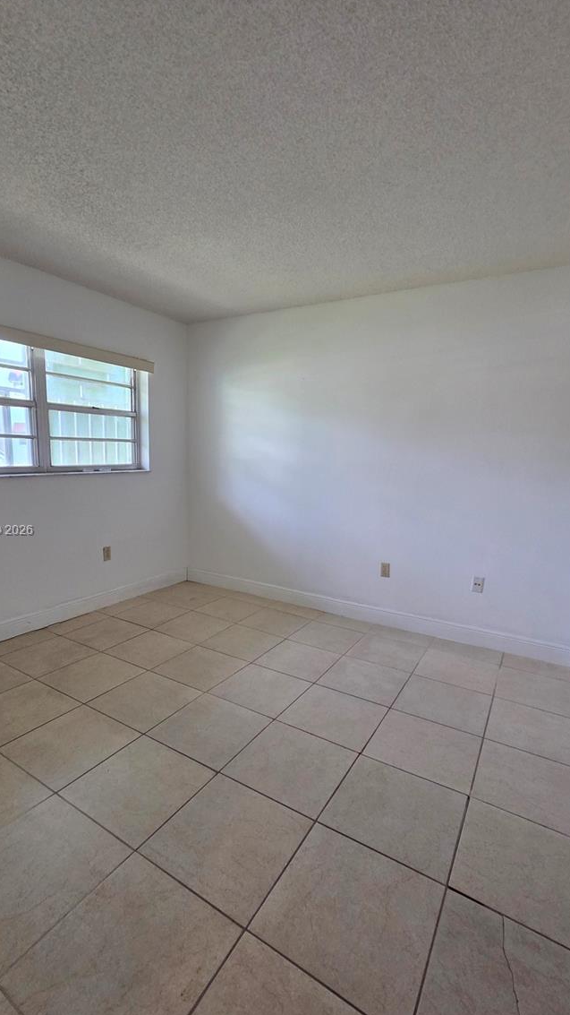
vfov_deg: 102.9
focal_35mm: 15
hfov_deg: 70.5
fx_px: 403
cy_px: 531
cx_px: 270
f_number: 2.2
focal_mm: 2.2
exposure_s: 1/60
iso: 250
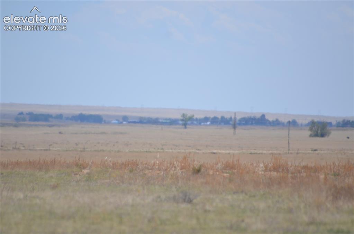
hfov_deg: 4.6
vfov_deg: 3.0
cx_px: 177
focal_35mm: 450
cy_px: 117
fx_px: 4415
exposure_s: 1/2000
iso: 280
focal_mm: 300
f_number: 5.6
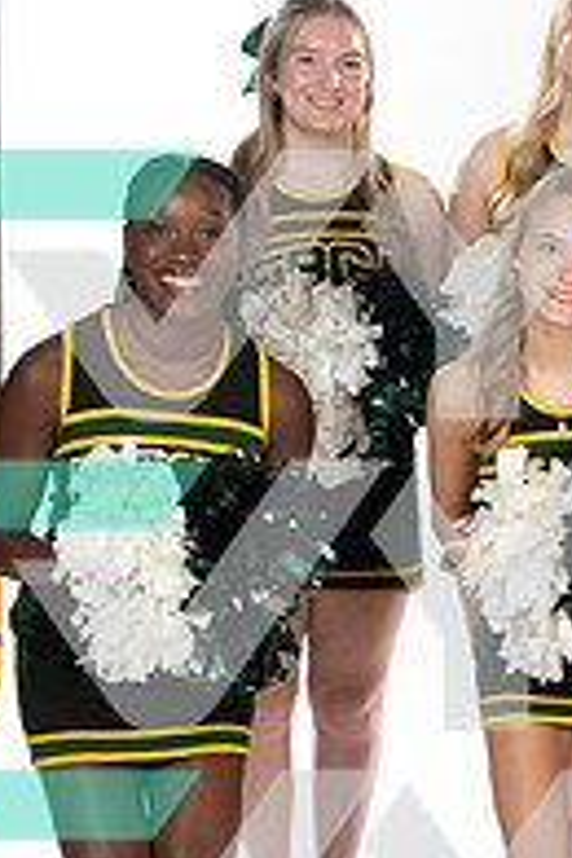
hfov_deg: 12.7
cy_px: 598
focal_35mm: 106
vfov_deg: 19.2
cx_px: 594
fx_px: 2526
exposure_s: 1/400
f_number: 8
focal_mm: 46
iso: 640
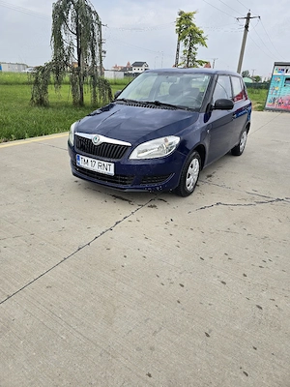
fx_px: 257
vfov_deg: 73.9
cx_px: 145
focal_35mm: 23
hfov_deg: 58.9
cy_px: 194
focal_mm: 6.3
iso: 12
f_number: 1.7
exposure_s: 1/182
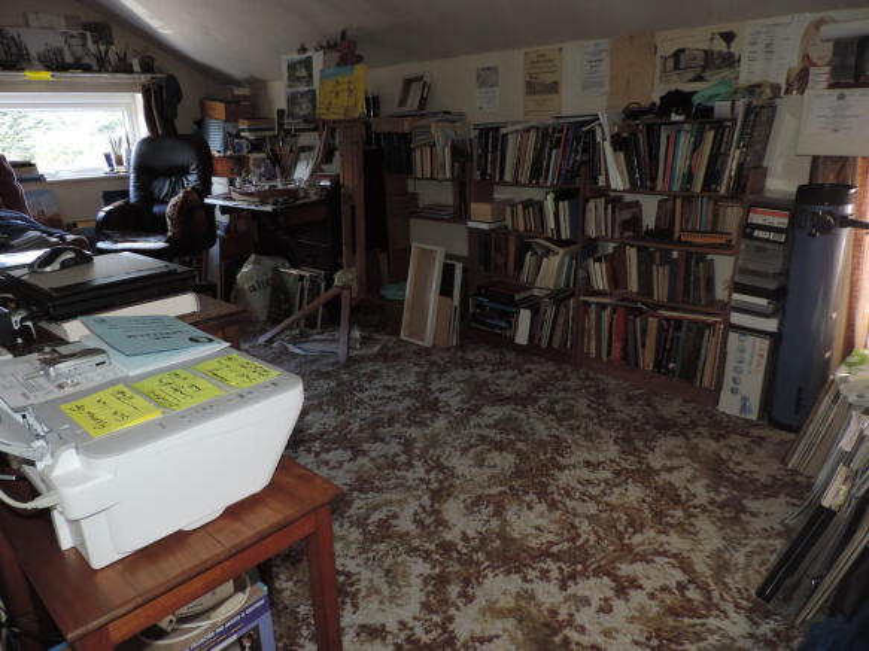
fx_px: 602
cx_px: 434
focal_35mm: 24
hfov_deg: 71.6
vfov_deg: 56.8
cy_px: 326
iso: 200
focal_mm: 4.3
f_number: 3
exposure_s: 1/30
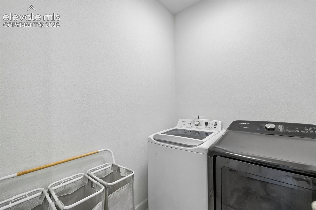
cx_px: 158
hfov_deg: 100.4
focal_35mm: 15
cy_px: 105
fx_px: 132
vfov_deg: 77.3
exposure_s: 1/10
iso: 800
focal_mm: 10
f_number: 8
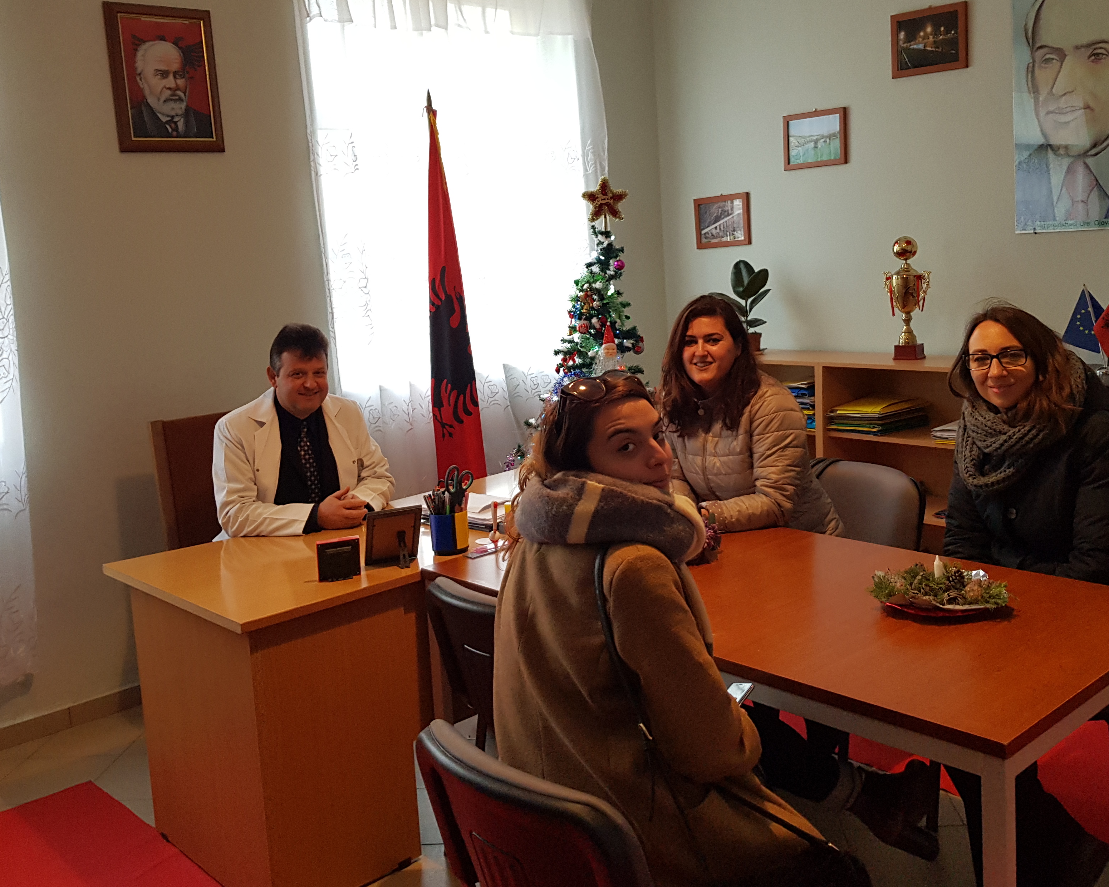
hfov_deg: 54.1
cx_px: 608
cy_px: 351
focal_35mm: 33
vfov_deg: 44.3
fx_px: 1083
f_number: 1.7
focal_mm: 4.2
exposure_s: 1/50
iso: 160
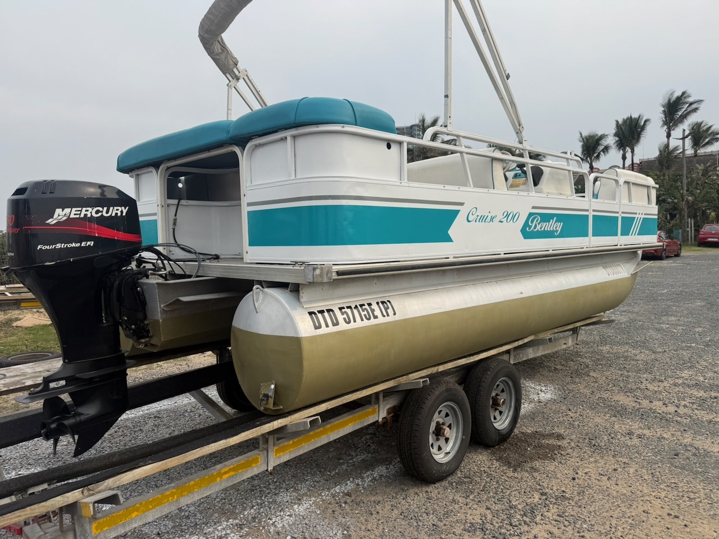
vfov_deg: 56.8
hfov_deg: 71.6
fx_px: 498
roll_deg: +2.2
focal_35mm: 24
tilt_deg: -2.5
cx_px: 360
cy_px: 270
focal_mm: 6.76
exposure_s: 1/3584
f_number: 1.78
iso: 80
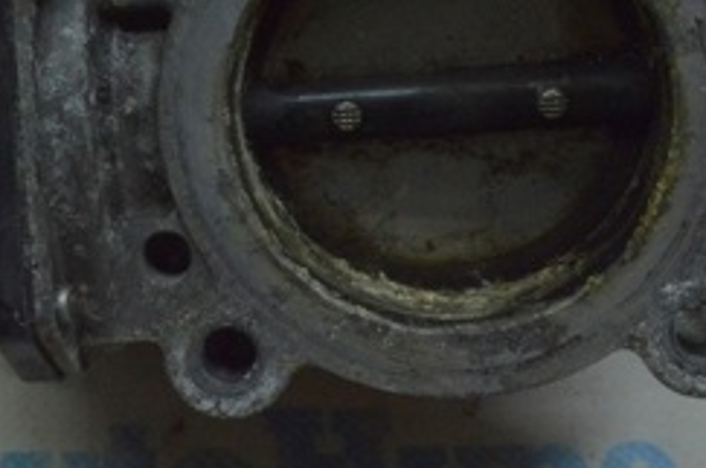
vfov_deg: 14.2
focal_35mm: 95
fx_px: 1859
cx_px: 230
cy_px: 83
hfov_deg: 21.4
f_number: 16
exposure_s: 1/80
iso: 2200
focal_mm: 24
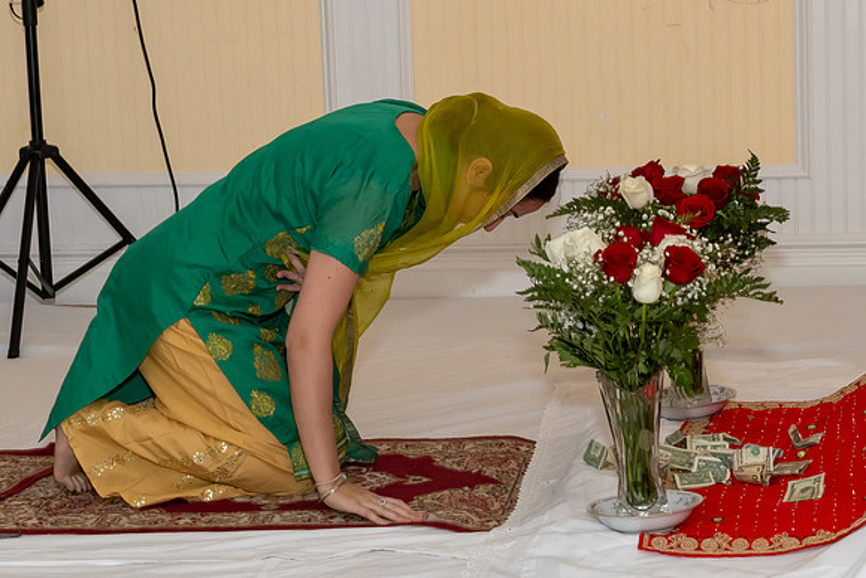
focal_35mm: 99
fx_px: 2372
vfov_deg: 13.9
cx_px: 432
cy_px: 305
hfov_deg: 20.7
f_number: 7.1
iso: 1000
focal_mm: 45
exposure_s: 1/250
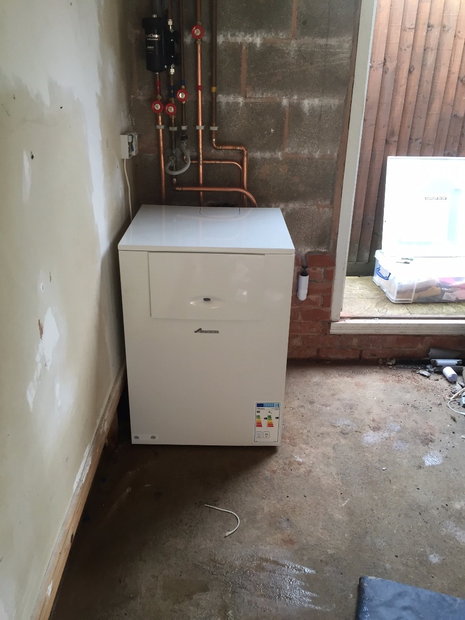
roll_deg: +0.6
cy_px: 310
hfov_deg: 48.2
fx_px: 519
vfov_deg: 61.7
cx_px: 232
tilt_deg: -26.6
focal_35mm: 29
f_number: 2.2
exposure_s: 1/33
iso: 32
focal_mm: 4.15
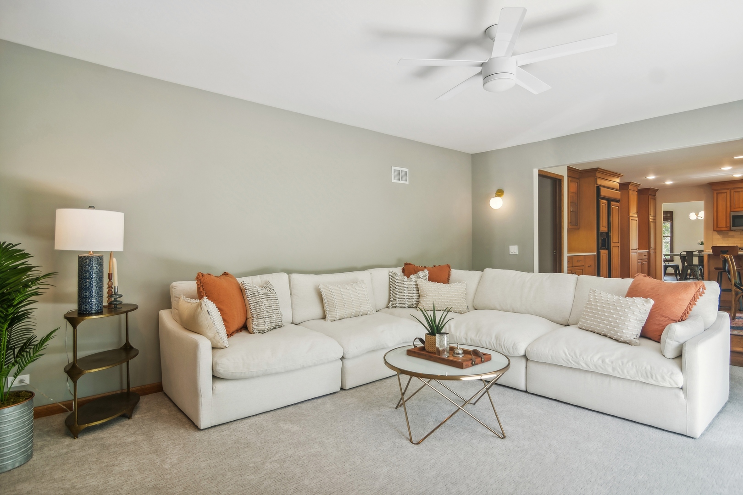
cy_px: 248
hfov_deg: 90.0
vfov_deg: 67.4
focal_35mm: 18
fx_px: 371
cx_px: 372
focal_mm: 12
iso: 200
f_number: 8
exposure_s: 1/50
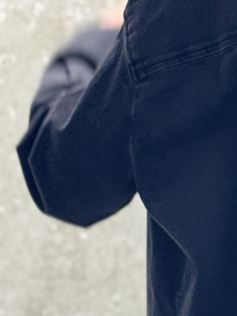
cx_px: 412
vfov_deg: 9.5
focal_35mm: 208
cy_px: 53
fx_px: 1898
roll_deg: -5.0
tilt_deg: -1.5
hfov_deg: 7.0
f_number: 1.78
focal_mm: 6.76
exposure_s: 1/100
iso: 100
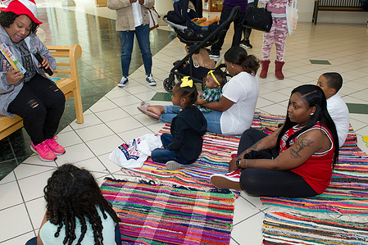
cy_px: 124
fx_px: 317
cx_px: 175
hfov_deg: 60.3
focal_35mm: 31
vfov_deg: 42.3
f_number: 5.6
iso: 1250
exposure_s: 1/250
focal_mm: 24
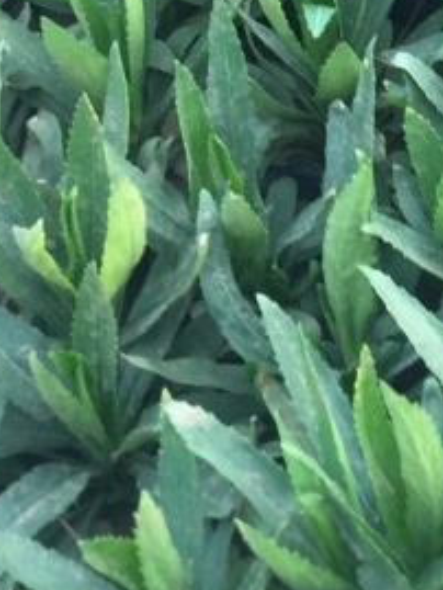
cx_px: 634
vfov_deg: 15.1
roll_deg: -0.7
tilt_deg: -34.3
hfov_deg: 12.4
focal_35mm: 115
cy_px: -442
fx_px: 1961
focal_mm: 4.15
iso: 50
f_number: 2.2
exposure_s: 1/100
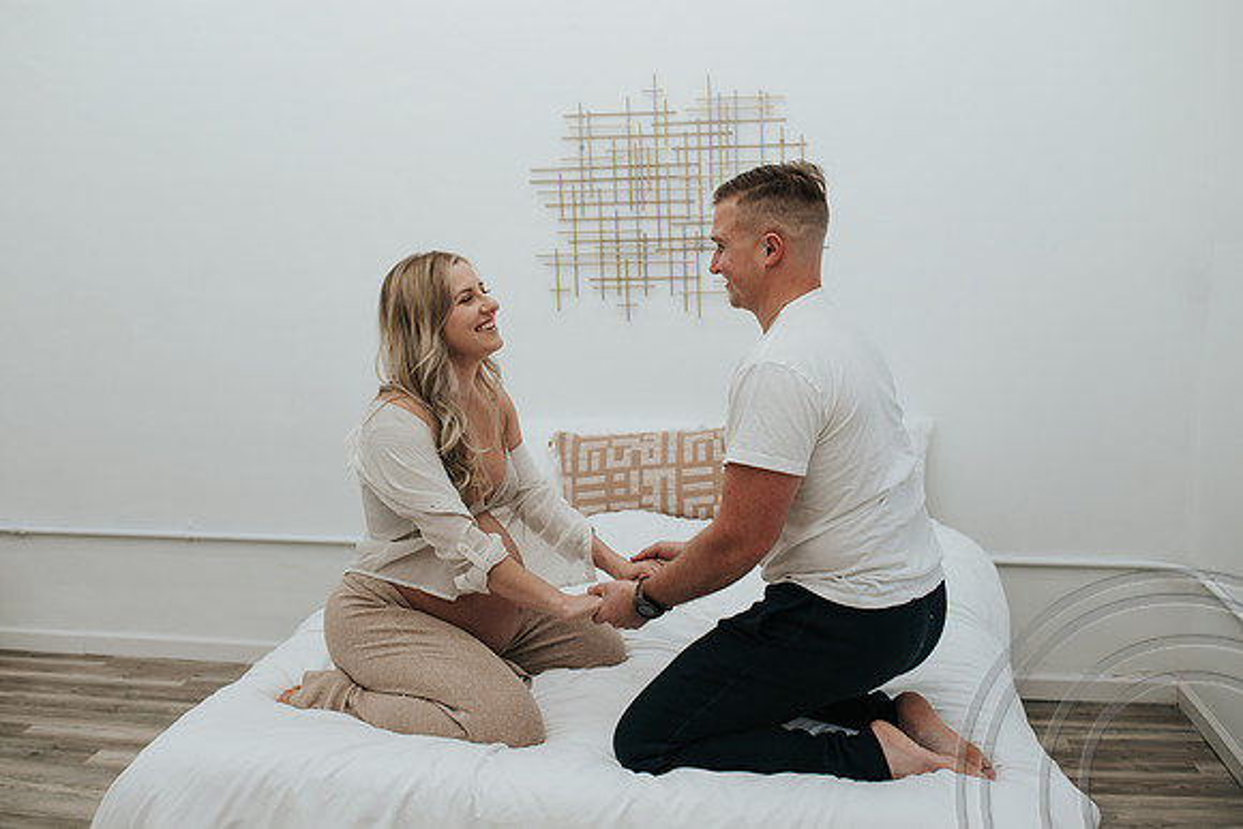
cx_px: 582
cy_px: 388
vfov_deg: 35.0
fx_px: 1315
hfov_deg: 50.6
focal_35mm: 38
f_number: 3.2
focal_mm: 35
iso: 320
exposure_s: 1/250
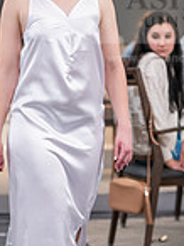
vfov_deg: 6.5
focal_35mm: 303
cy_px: 76
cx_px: 68
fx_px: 2154
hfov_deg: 4.9
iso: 1600
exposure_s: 1/200
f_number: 3.5
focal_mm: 102
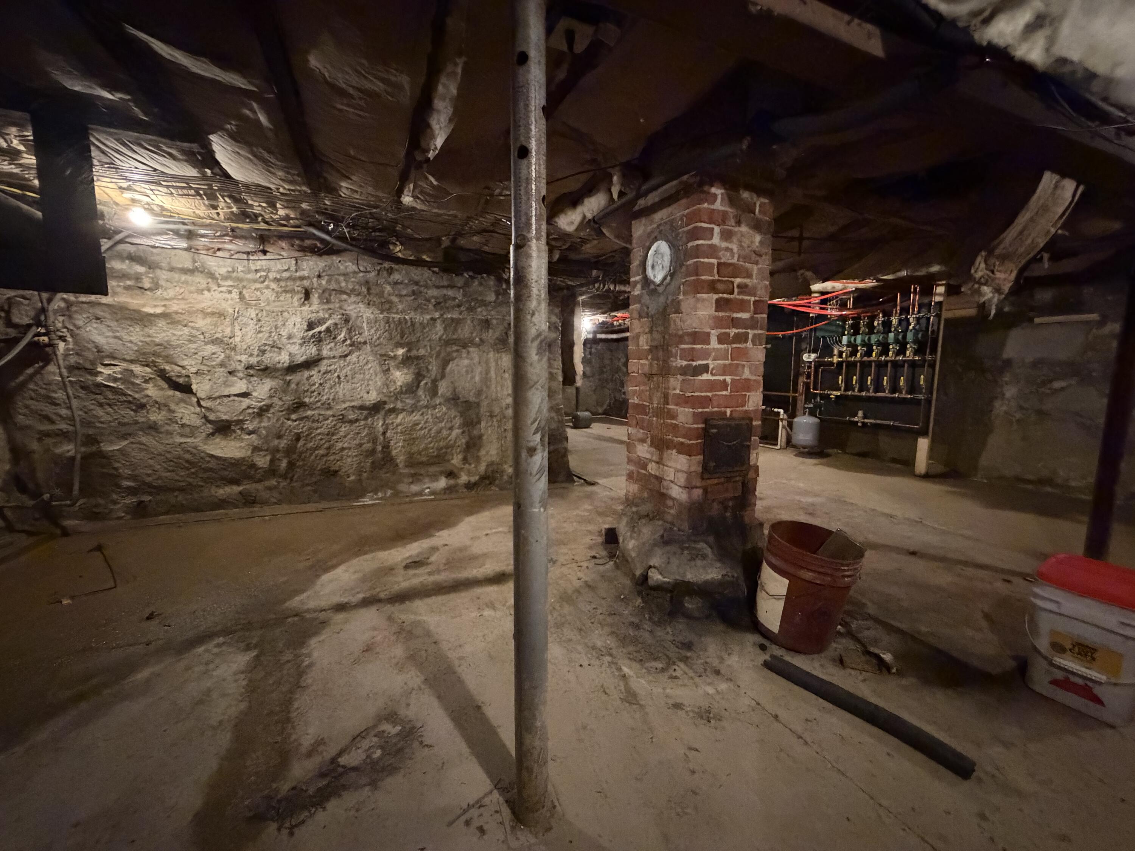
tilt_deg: -7.4
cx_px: 568
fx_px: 459
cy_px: 426
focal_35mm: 14
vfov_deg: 85.7
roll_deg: -0.6
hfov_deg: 102.1
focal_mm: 2.22
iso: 2000
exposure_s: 1/30
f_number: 2.2
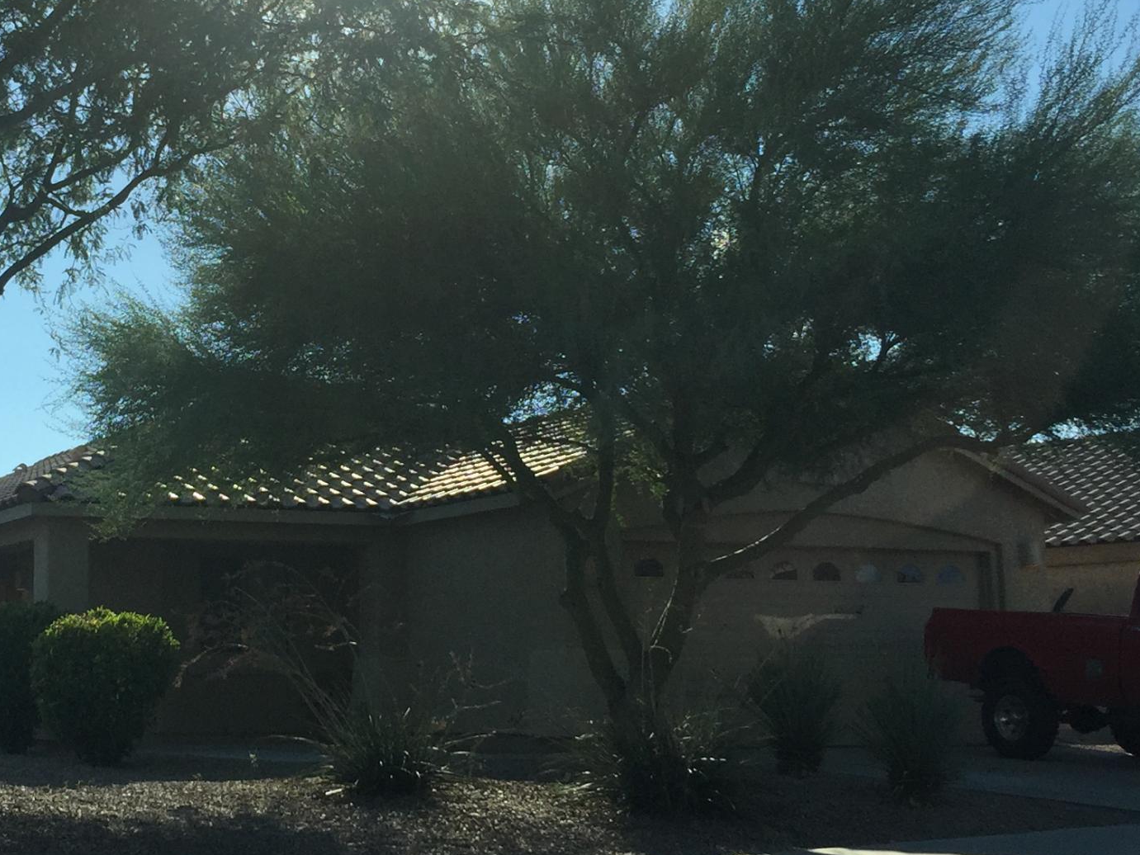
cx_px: 296
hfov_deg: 30.3
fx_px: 2075
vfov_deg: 23.3
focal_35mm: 63
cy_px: 380
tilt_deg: +8.0
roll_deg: -0.4
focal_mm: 4.15
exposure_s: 1/760
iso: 32
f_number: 2.2
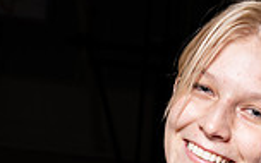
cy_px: 364
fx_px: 1202
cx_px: 206
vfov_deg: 7.4
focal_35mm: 169
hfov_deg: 12.3
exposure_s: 1/250
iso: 400
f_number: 8
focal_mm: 56
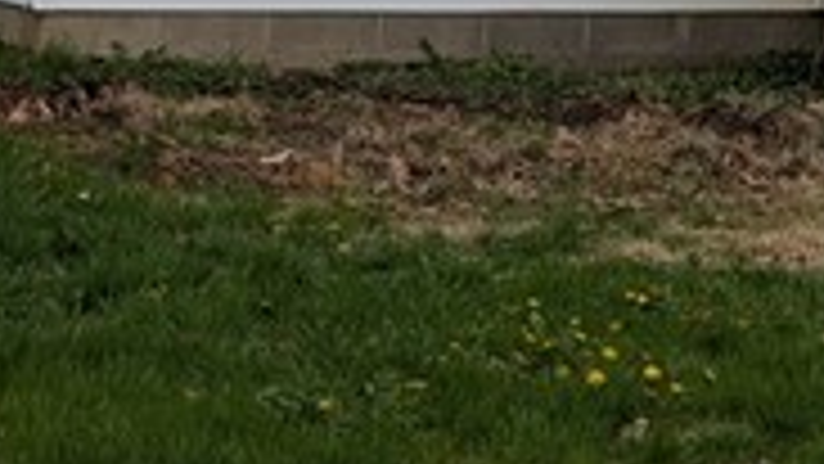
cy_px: -680
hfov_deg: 14.2
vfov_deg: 7.7
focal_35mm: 146
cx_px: 1033
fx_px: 3190
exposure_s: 1/822
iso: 22
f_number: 1.68
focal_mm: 6.9
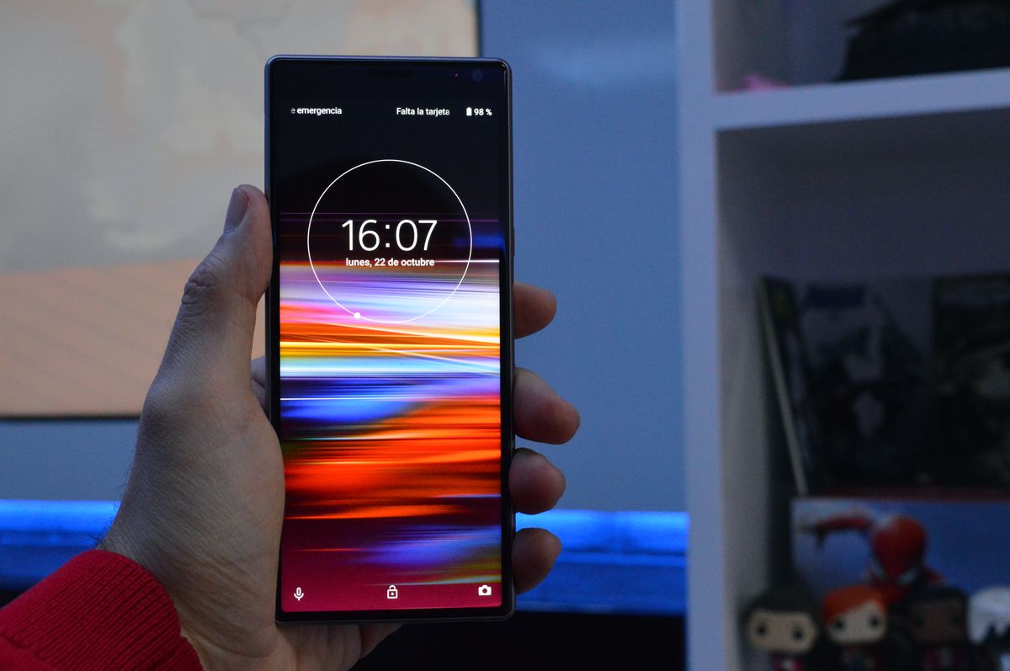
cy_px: 336
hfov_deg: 36.9
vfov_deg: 25.0
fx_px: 1513
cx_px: 505
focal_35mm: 54
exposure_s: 1/160
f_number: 10
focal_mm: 36
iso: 3200
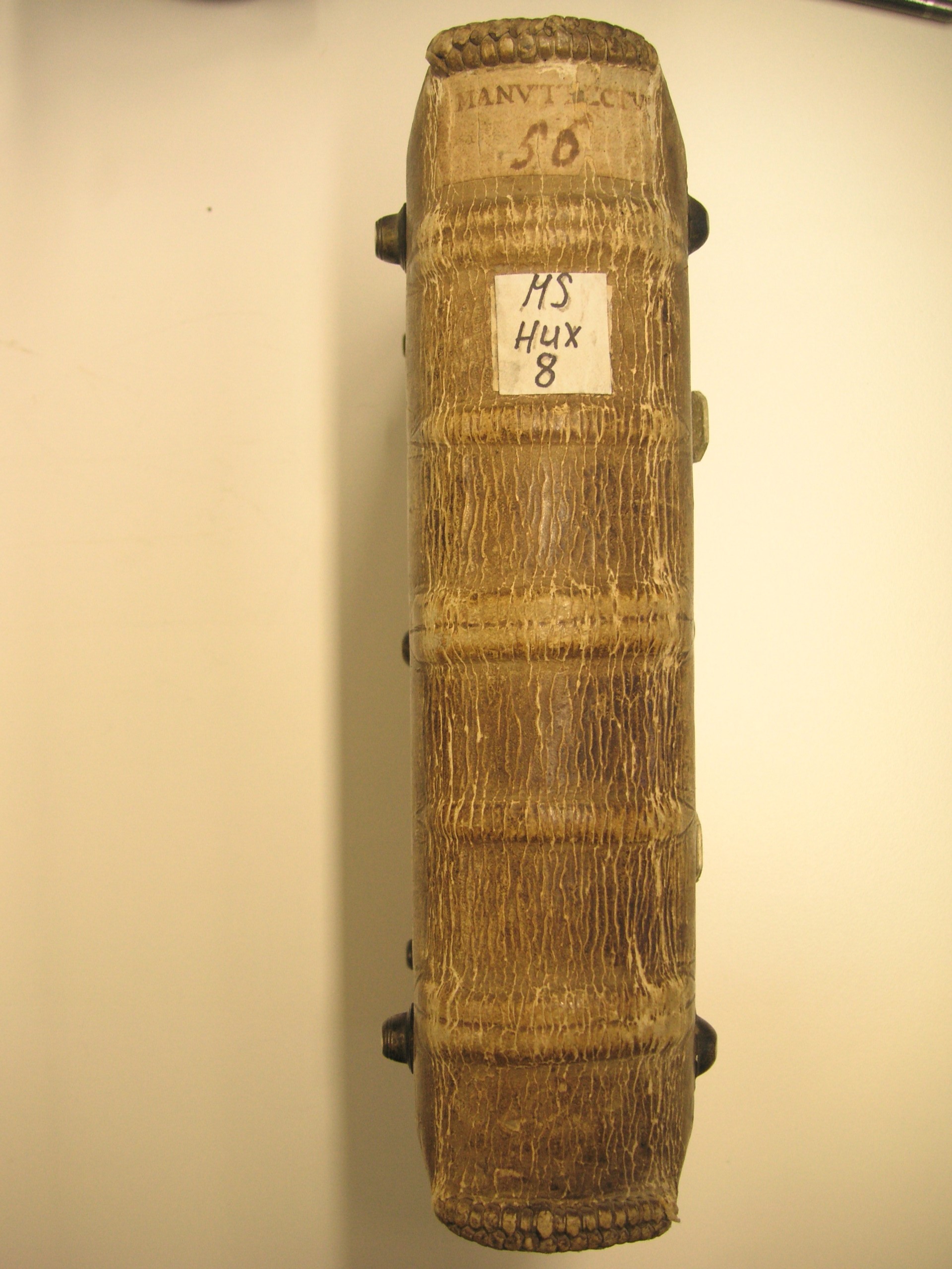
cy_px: 634
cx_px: 476
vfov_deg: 50.1
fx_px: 1357
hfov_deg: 38.7
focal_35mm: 37
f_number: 2.8
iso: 50
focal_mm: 6.1
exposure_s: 1/45
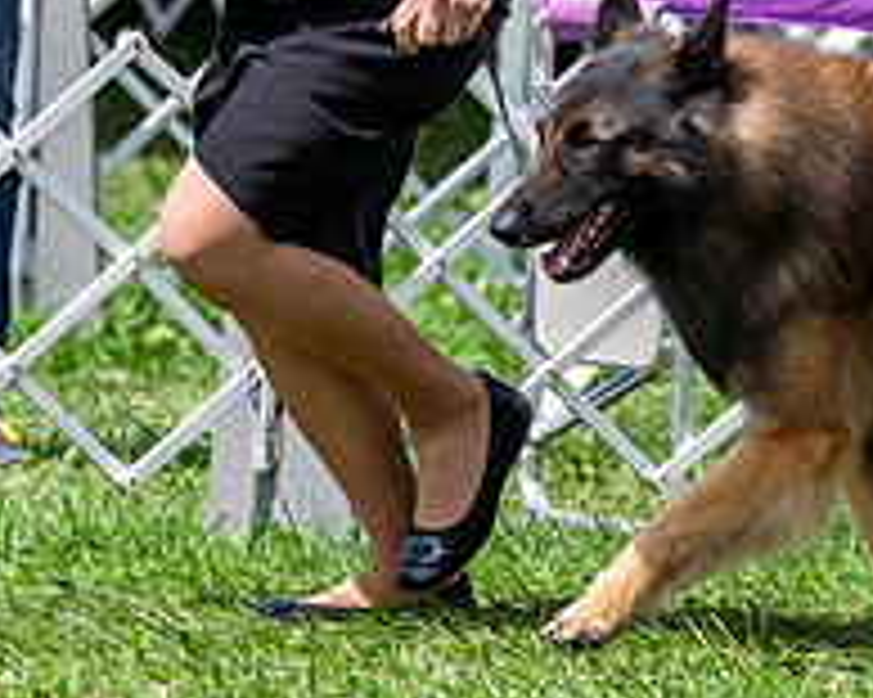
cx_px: 821
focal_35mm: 655
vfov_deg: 2.4
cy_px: -144
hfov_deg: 3.0
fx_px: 16915
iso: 100
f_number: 5
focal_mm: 200
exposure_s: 1/1000
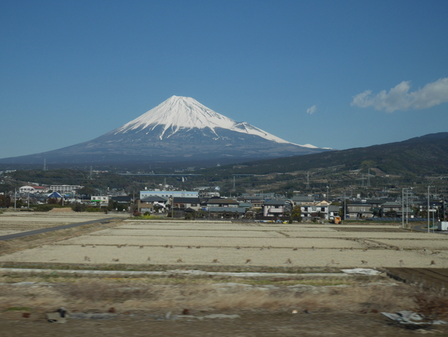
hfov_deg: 36.8
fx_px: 674
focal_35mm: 52
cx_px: 224
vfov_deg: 28.1
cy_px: 168
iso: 200
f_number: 10
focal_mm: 26
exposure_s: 1/320
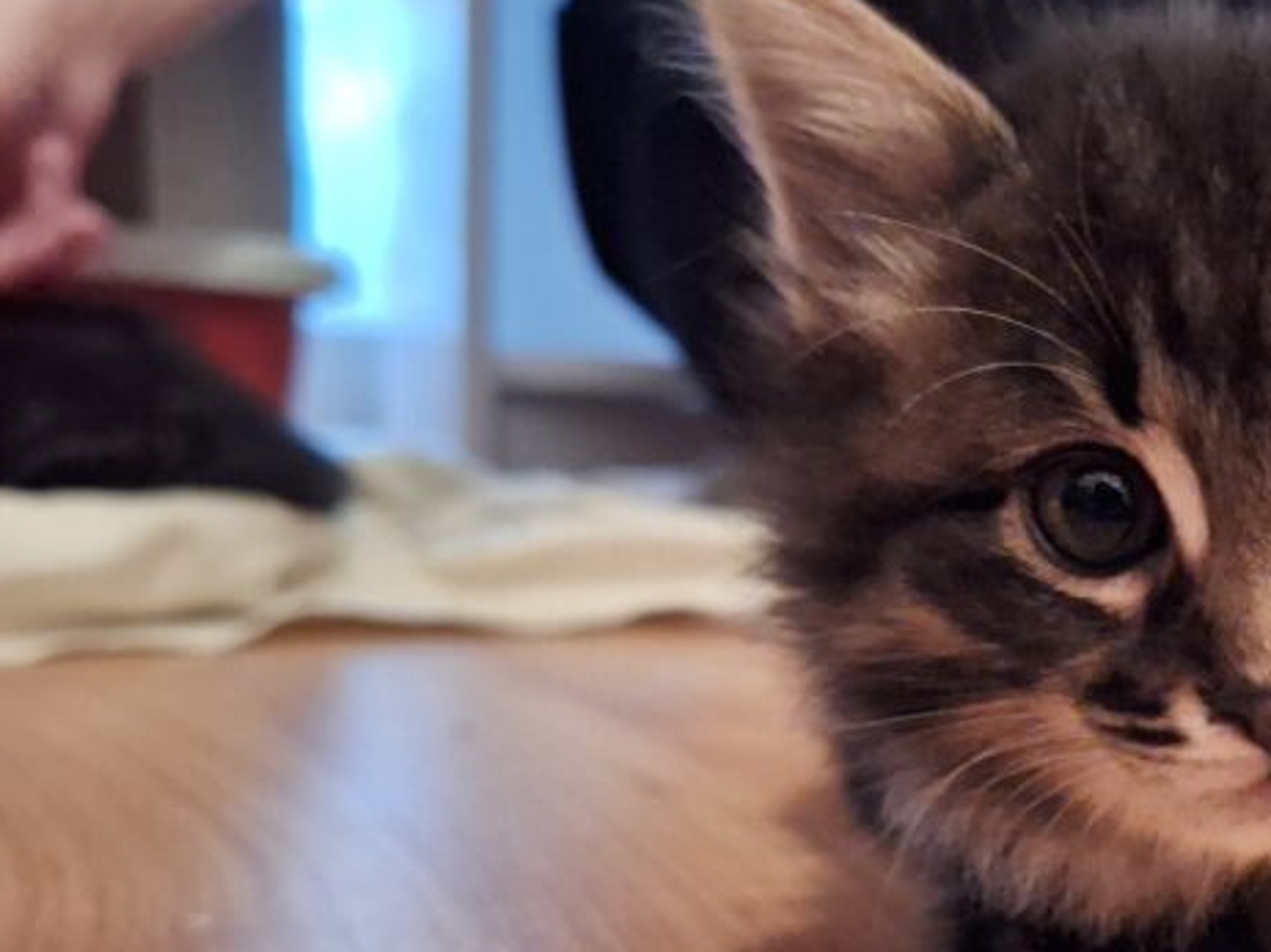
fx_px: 1872
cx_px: 1290
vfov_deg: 28.3
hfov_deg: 34.0
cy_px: 671
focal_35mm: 51
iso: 1250
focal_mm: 5.54
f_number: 1.8
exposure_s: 1/10
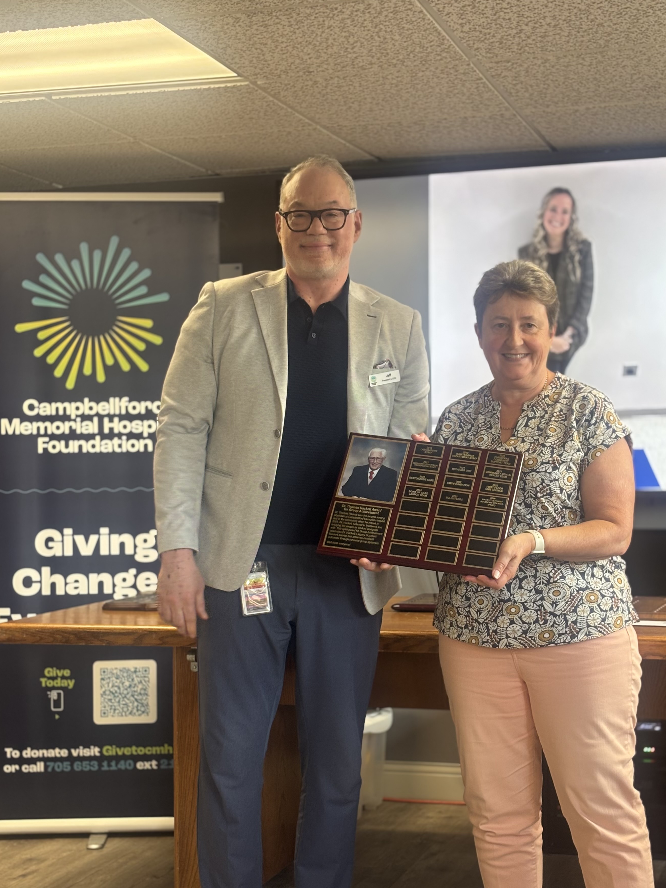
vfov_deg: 32.1
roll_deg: -0.7
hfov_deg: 24.4
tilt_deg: -1.0
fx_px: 1539
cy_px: 508
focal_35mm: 60
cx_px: 366
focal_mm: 5.96
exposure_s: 1/60
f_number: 1.6
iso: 80
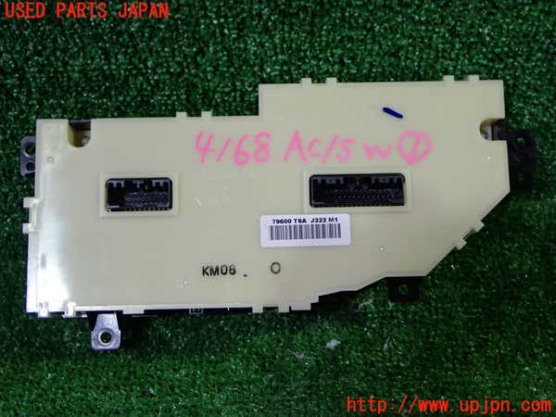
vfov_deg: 32.9
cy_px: 208
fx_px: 707
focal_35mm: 44
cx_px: 278
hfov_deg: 42.9
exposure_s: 1/40
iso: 320
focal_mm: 7.84
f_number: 2.9
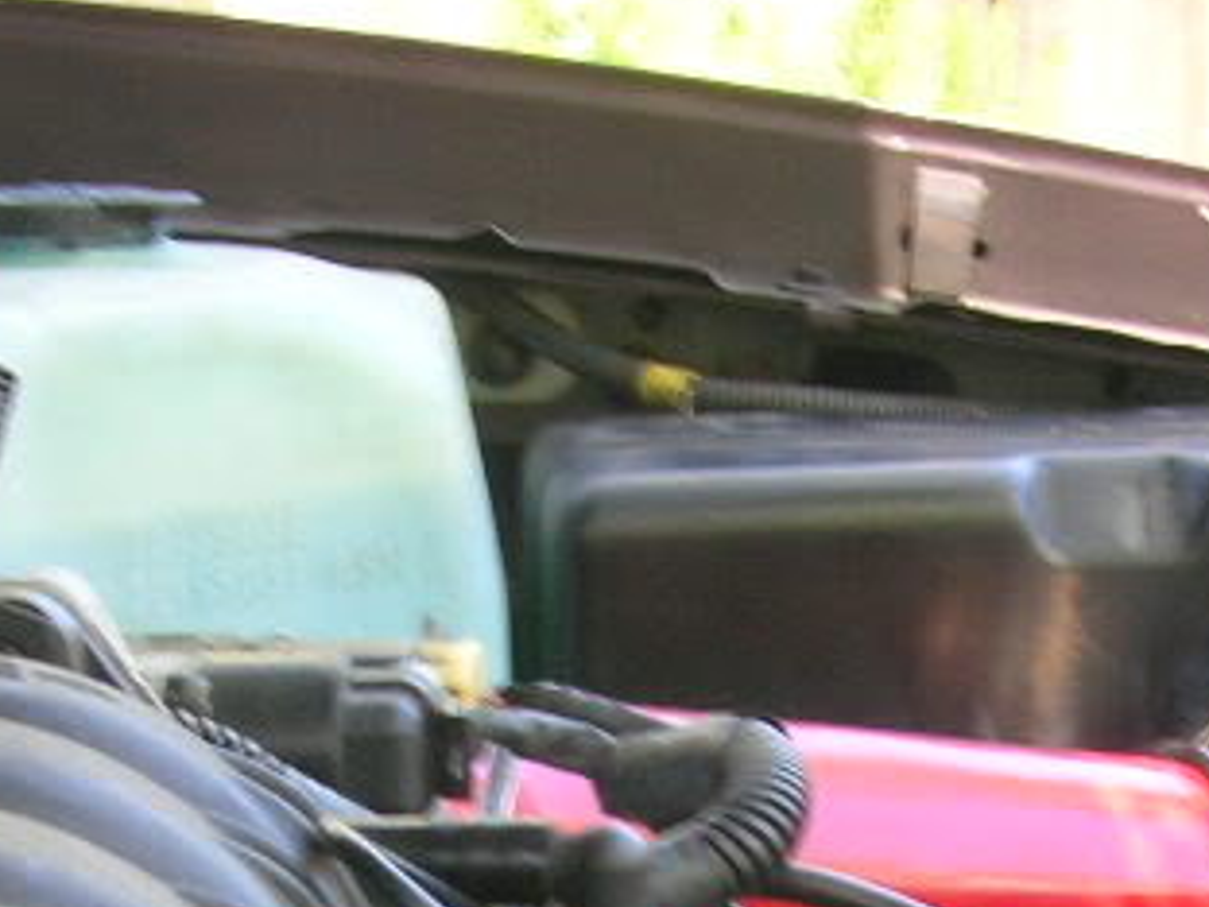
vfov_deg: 10.5
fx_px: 4820
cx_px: 771
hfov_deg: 14.3
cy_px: 1213
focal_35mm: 138
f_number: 5.2
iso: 50
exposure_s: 1/15
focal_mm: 7
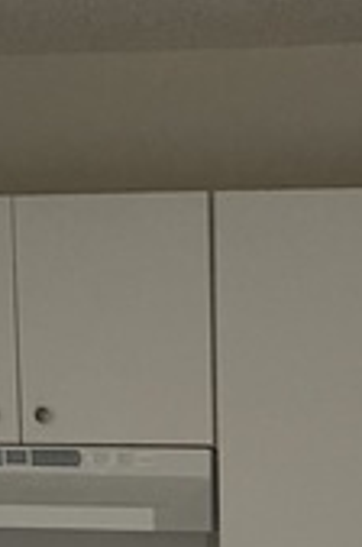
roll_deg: -0.7
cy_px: 791
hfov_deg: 12.5
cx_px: 417
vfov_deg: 17.4
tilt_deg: -8.9
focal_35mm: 107
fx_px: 1620
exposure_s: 1/40
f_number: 1.8
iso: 400
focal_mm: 4.25
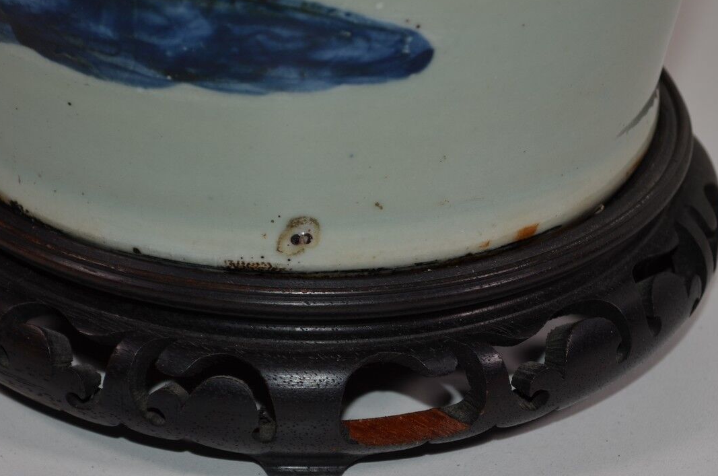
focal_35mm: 117
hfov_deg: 17.5
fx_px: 2329
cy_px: 283
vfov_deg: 11.7
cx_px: 314
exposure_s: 1/200
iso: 100
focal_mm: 52
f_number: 5.6
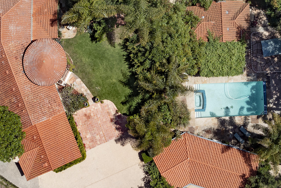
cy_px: 119
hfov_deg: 34.3
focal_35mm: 58
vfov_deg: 23.3
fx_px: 453
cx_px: 103
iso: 100
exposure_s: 1/100
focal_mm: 10.26
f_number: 7.1
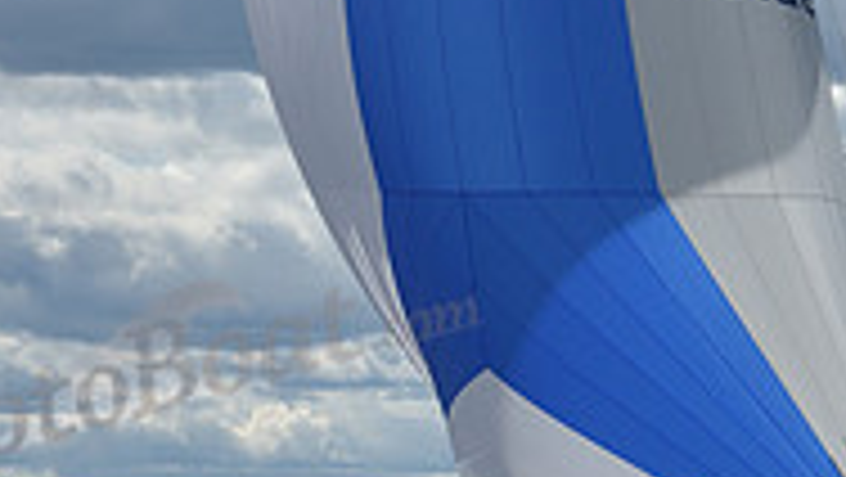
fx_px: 7631
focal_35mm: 340
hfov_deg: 6.3
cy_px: 81
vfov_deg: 3.6
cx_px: 713
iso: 250
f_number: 11
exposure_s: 1/1000
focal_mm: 105
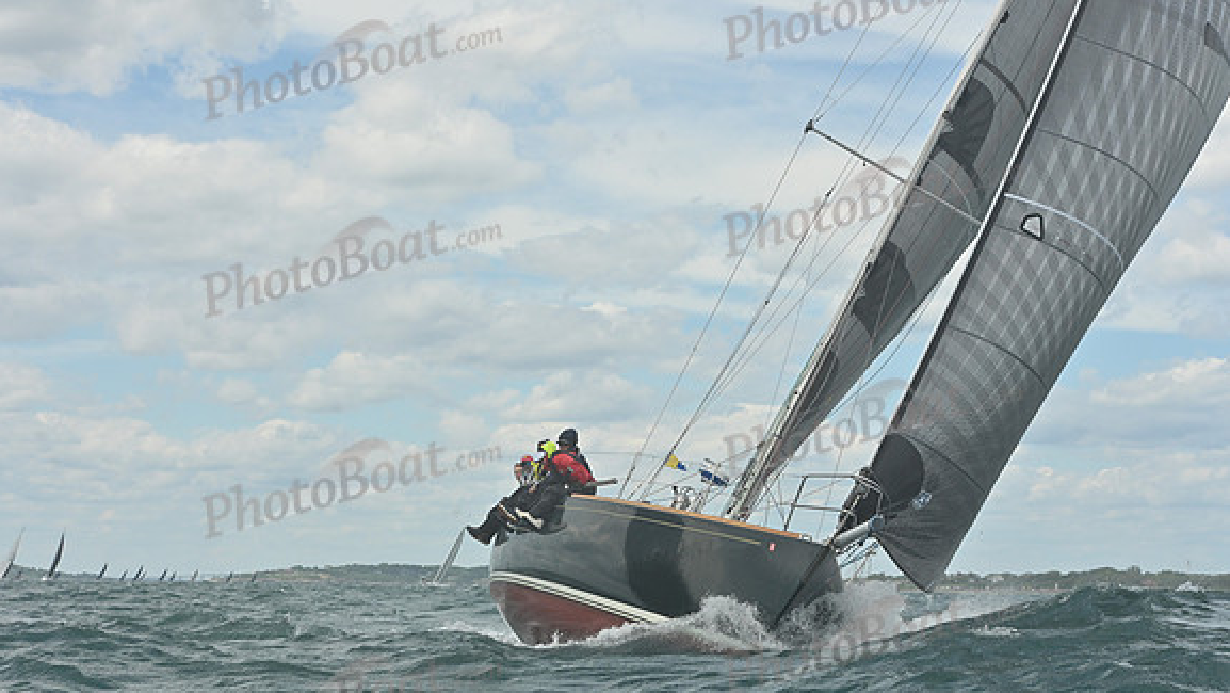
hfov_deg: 26.8
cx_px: 614
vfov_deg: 15.3
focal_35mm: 79
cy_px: 342
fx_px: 2577
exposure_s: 1/1250
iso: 320
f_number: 8
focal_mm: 75
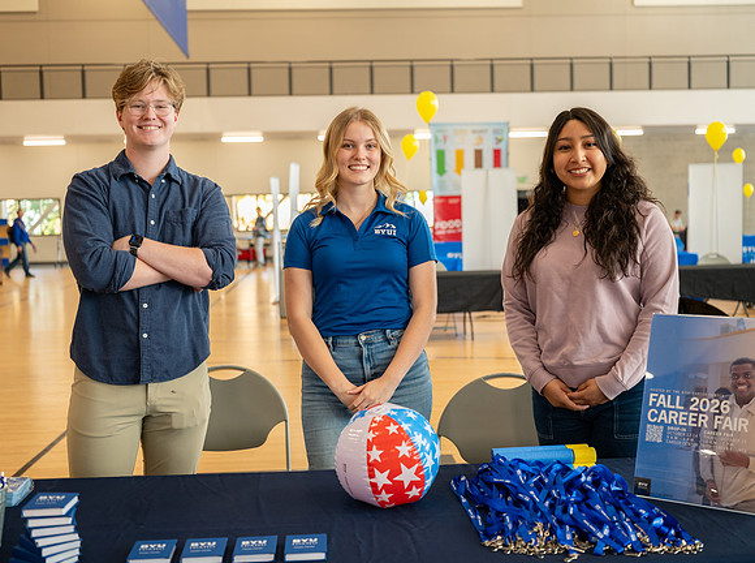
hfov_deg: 43.9
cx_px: 376
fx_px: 936
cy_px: 282
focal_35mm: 43
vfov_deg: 33.4
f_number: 2.8
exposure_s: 1/125
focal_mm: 40
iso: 200
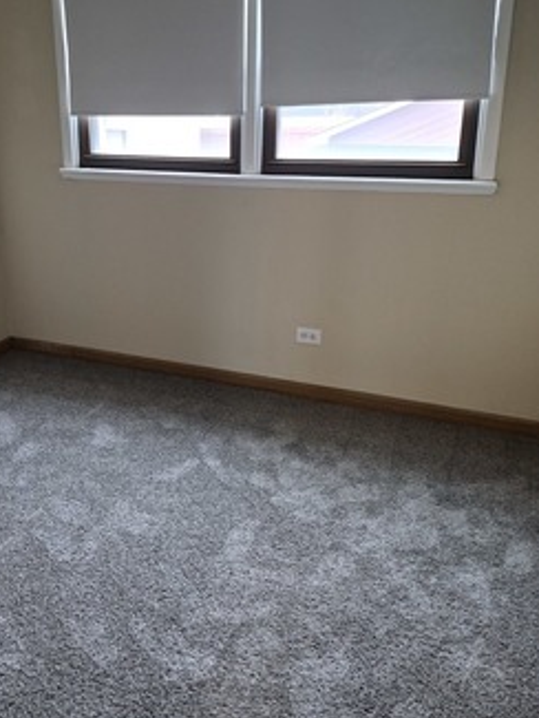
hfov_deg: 41.4
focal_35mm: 34
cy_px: 316
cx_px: 192
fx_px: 705
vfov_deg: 53.8
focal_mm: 5.4
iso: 640
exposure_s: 1/120
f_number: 1.8
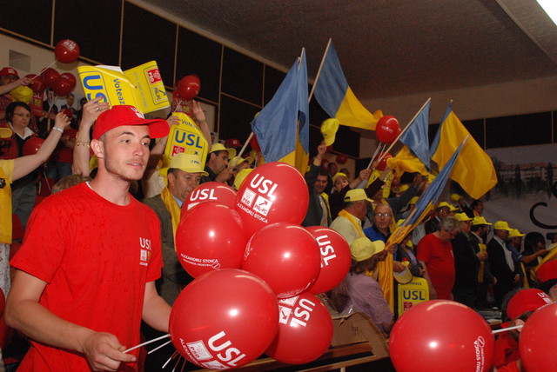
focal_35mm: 42
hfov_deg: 46.4
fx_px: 650
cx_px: 278
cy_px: 186
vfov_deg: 32.0
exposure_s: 1/125
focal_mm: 28
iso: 1600
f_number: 5.6
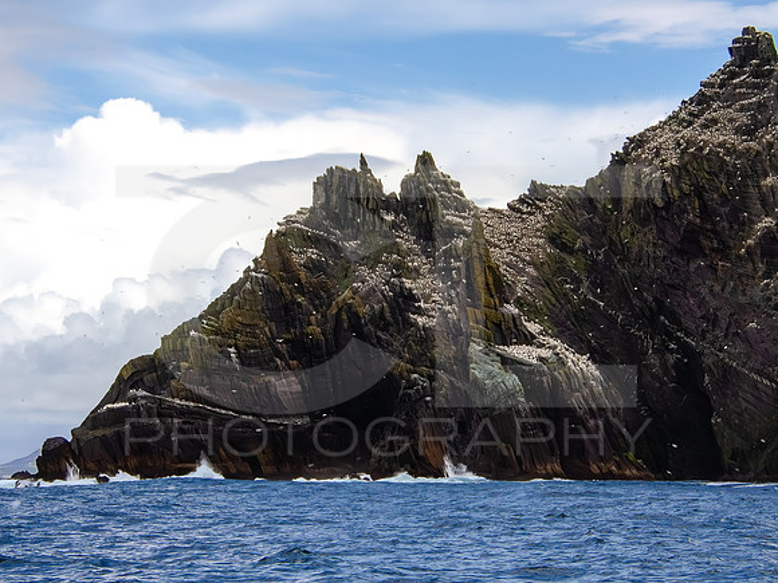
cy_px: 291
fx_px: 2913
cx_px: 372
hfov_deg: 15.2
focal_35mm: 130
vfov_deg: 11.4
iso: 500
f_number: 18
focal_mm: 78
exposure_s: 1/400
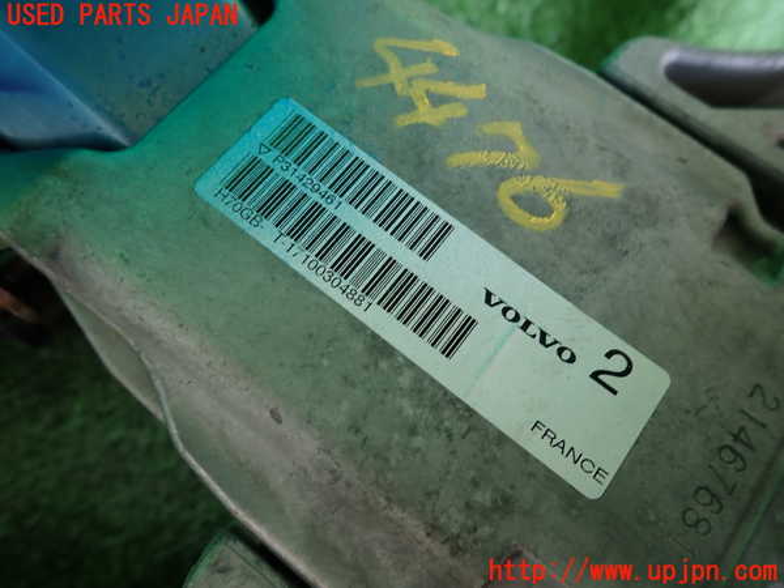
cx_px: 392
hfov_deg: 69.4
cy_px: 294
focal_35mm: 25
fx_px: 566
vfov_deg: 54.9
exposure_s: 1/60
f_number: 2
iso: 125
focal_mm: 4.5
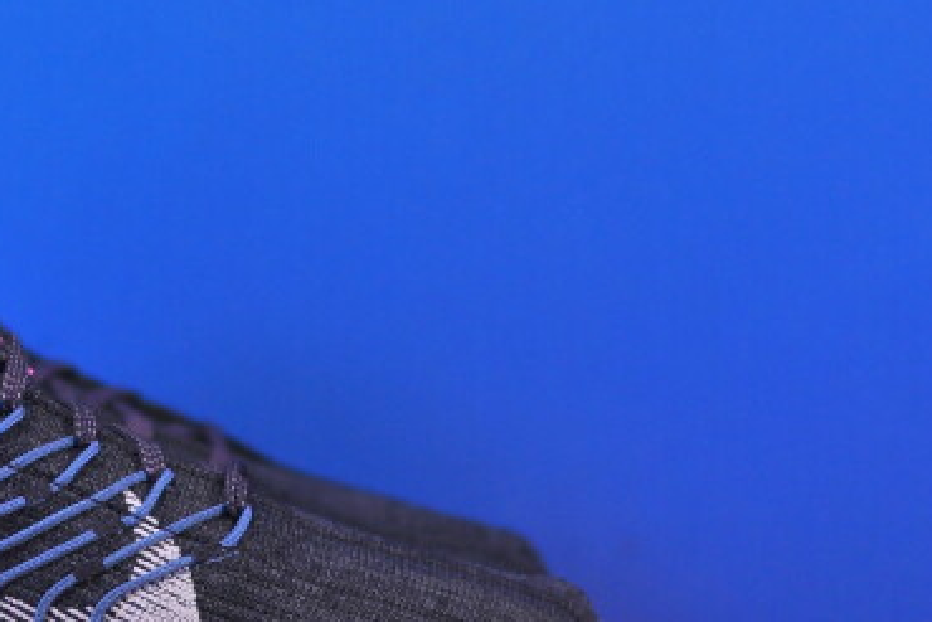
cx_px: 23
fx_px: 4195
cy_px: 324
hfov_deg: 12.5
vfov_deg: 8.5
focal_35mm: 162
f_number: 2.5
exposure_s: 1/320
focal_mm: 50
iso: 250
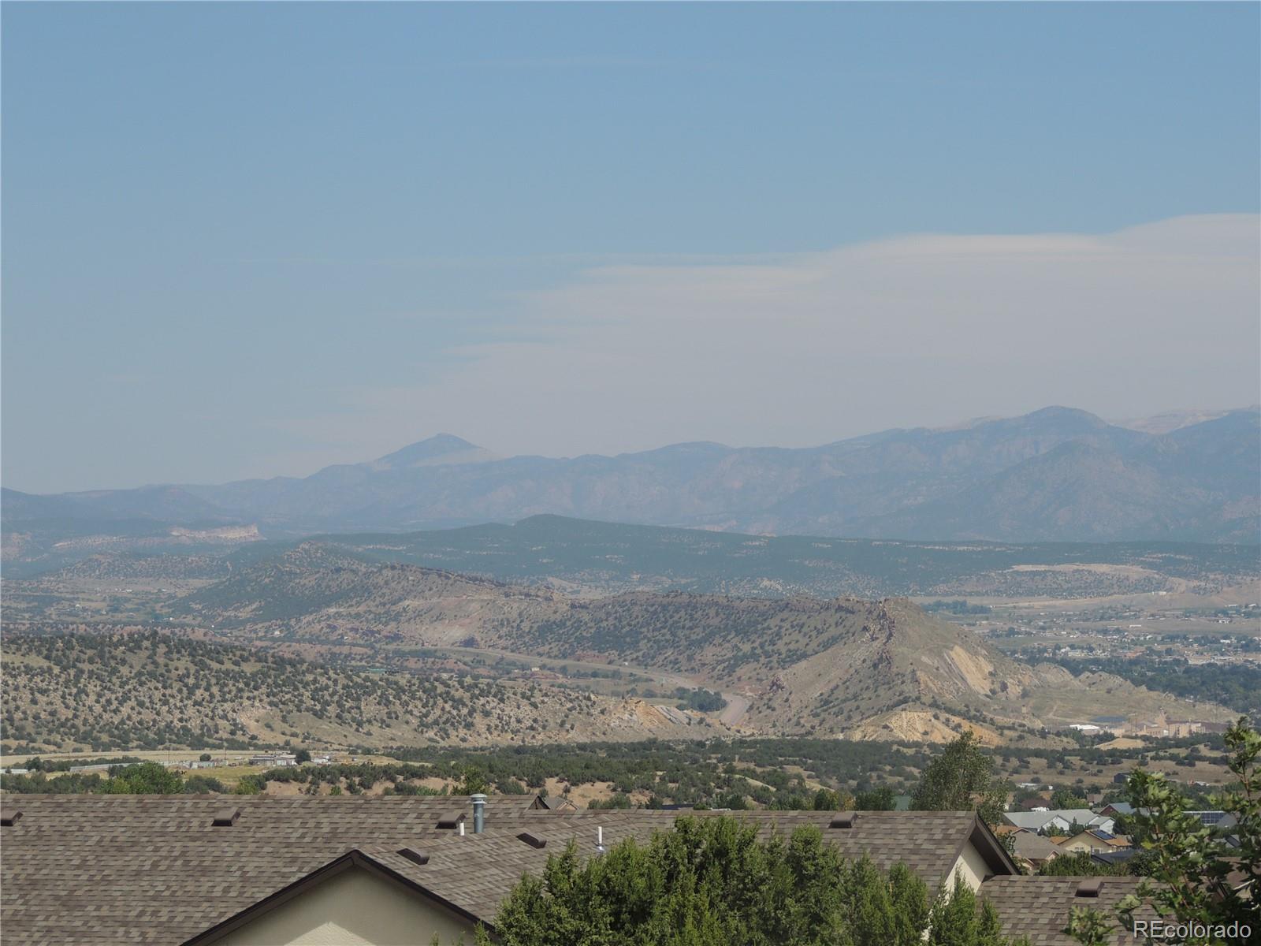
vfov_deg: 11.0
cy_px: 473
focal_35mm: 135
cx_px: 630
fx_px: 4918
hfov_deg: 14.6
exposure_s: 1/1000
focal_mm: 24
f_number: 4.3
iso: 100
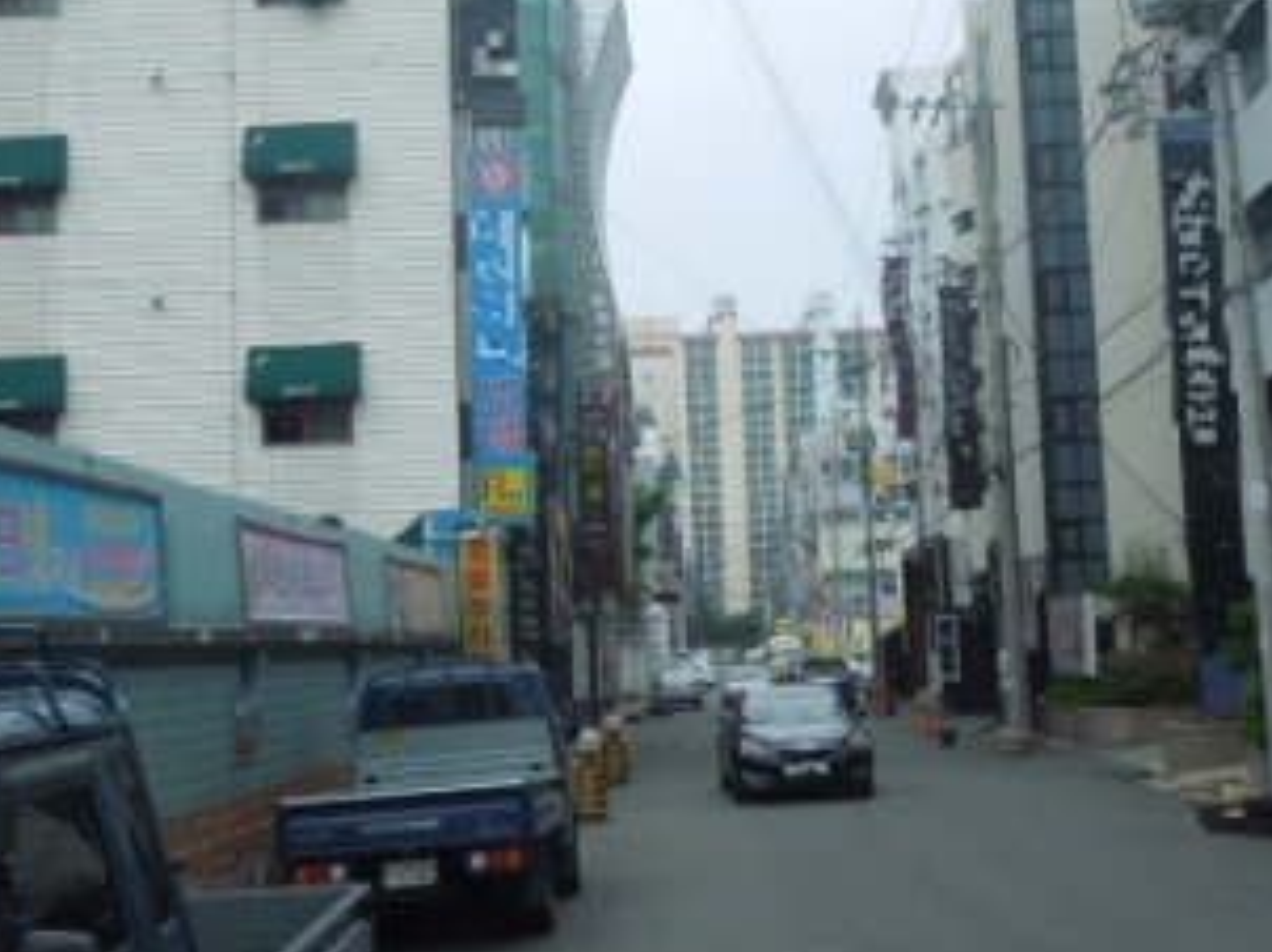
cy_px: 360
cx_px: 682
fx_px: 2130
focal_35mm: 58
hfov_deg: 33.2
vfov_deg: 25.1
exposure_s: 1/500
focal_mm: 6.3
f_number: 3.7
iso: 100
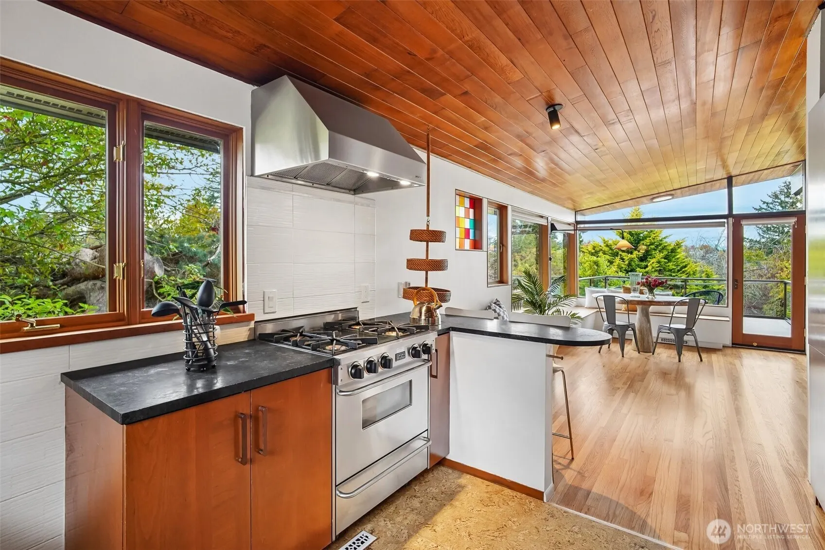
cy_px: 275
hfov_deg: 96.7
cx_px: 412
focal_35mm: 16
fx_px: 367
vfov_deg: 73.7
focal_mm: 16
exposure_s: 1/30
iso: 1600
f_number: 8
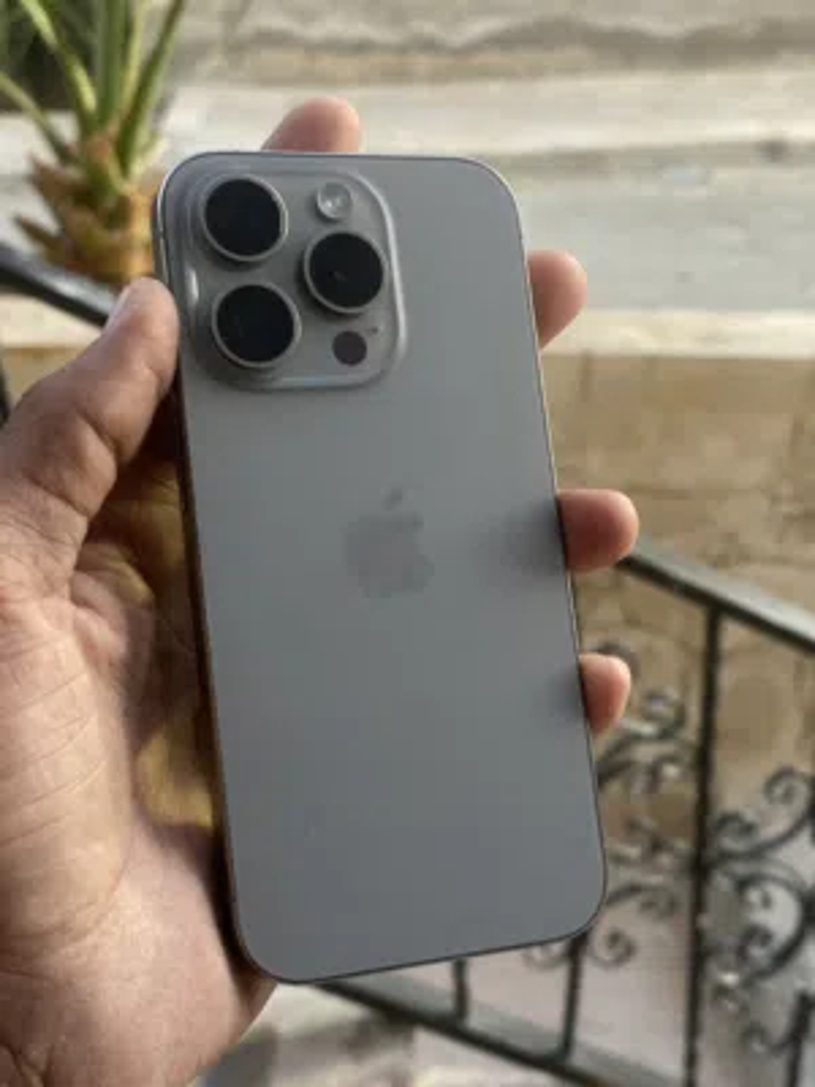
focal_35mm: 52
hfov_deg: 28.0
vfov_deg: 36.8
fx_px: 1632
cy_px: 544
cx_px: 408
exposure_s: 1/19
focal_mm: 6
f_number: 2
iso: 400
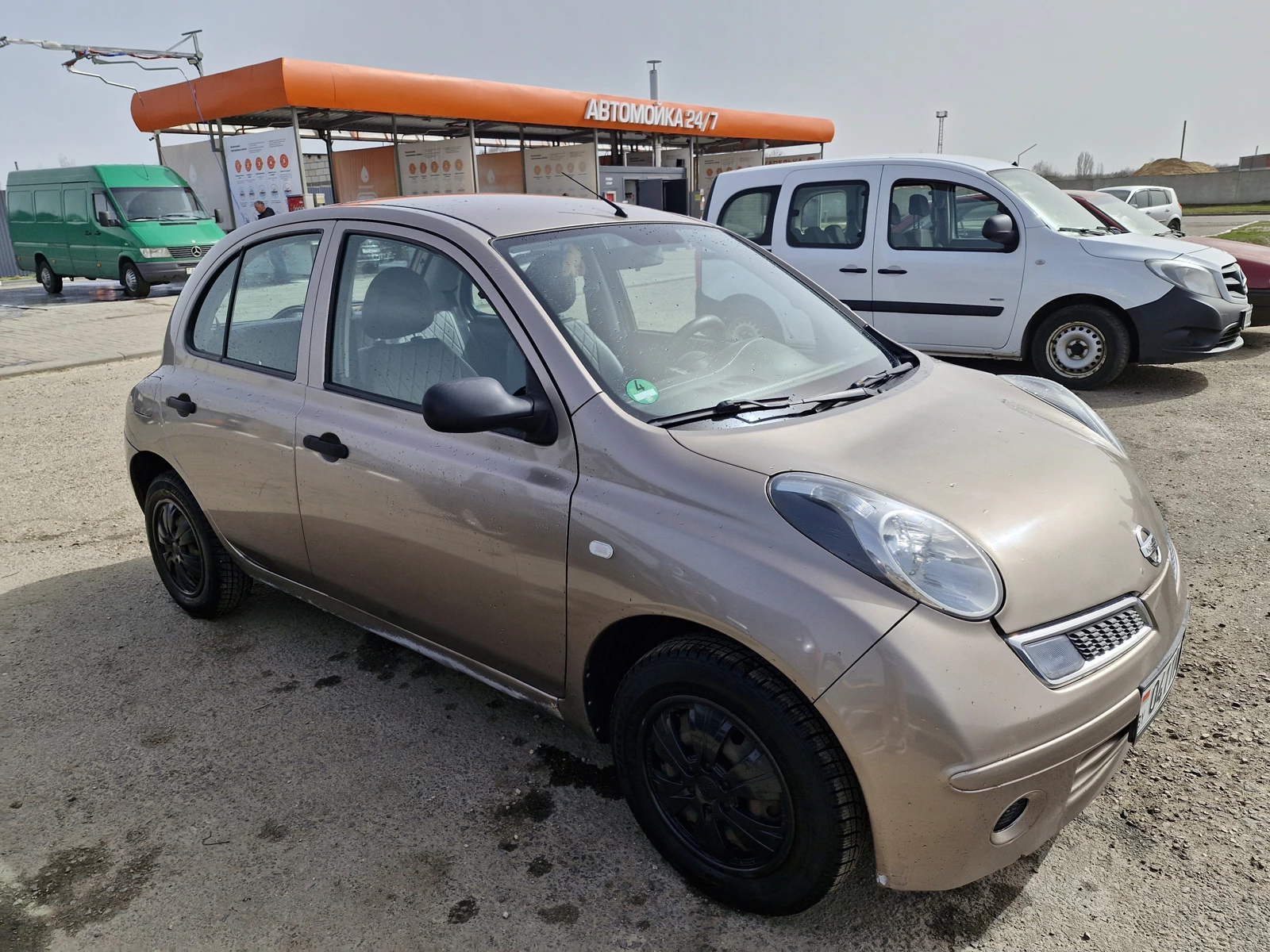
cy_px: 476
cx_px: 635
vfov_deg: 58.9
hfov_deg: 73.9
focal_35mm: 23
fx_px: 844
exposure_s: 1/1692
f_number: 1.8
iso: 50
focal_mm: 5.54
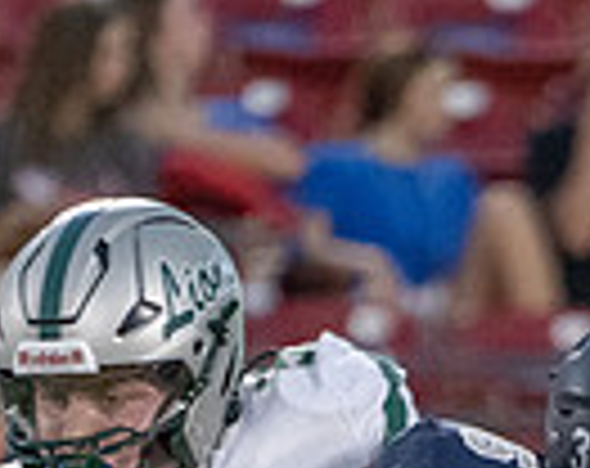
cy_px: 1024
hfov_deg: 0.9
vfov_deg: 0.7
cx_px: 1022
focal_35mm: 2080
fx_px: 36212
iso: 8000
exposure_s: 1/1000
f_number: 5.6
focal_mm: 379
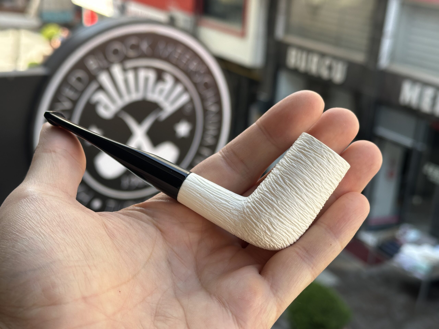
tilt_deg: -19.3
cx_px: 220
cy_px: 164
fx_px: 609
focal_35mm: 48
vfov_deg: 30.3
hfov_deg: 39.7
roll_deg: -4.2
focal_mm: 6.86
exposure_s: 1/417
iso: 64
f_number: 1.78
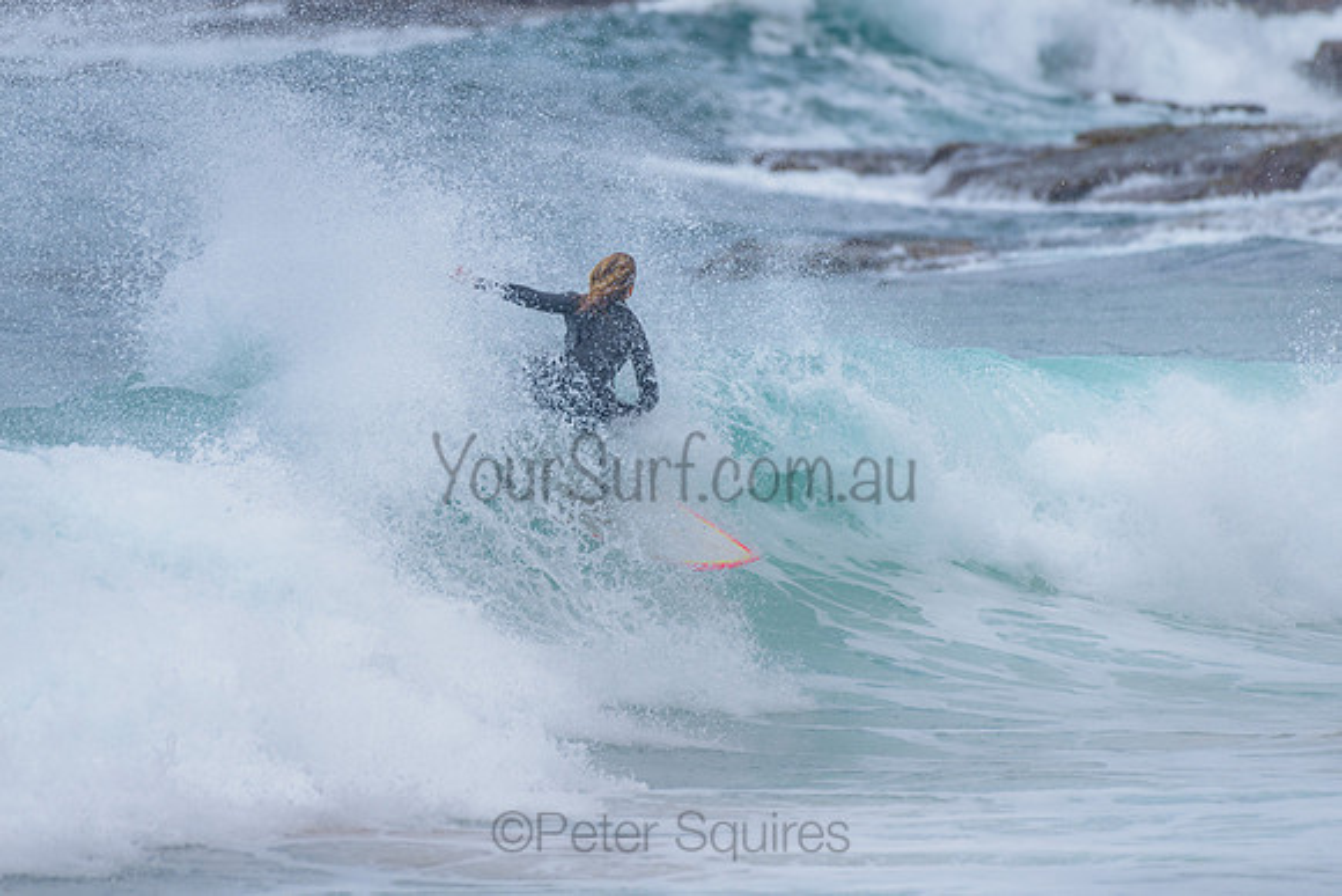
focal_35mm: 613
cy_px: 347
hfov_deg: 3.4
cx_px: 520
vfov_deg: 2.2
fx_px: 22845
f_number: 5.6
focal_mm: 500
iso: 450
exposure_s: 1/2000
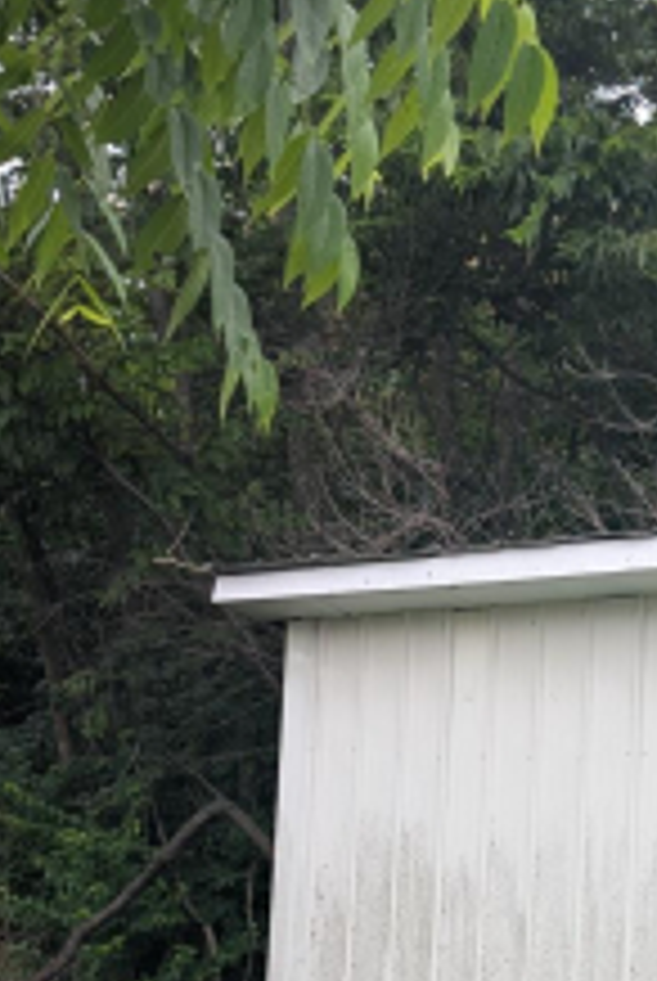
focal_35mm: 76
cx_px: 644
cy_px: 882
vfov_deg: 25.8
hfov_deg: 17.6
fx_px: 2074
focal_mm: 6.9
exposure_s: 1/219
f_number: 1.68
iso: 21
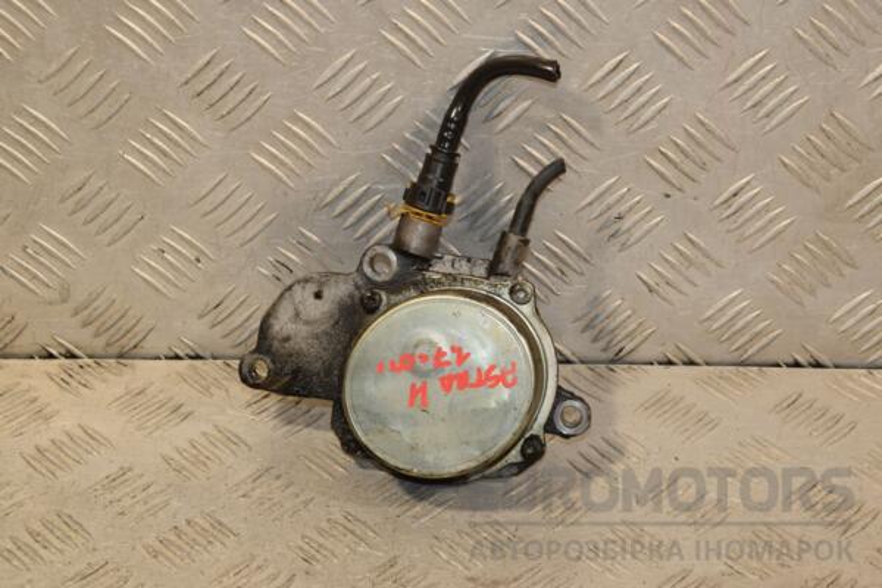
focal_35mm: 87
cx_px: 441
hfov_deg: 23.4
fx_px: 2131
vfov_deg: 15.7
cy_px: 294
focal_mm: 58
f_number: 10
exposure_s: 1/80
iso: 800
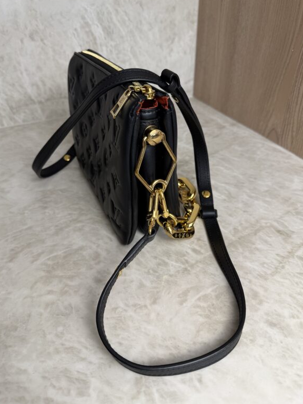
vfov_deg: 69.4
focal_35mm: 25
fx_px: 292
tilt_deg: -35.2
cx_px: 147
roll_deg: +1.1
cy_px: 195
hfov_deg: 54.9
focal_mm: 6.76
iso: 64
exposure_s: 1/120
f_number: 1.78
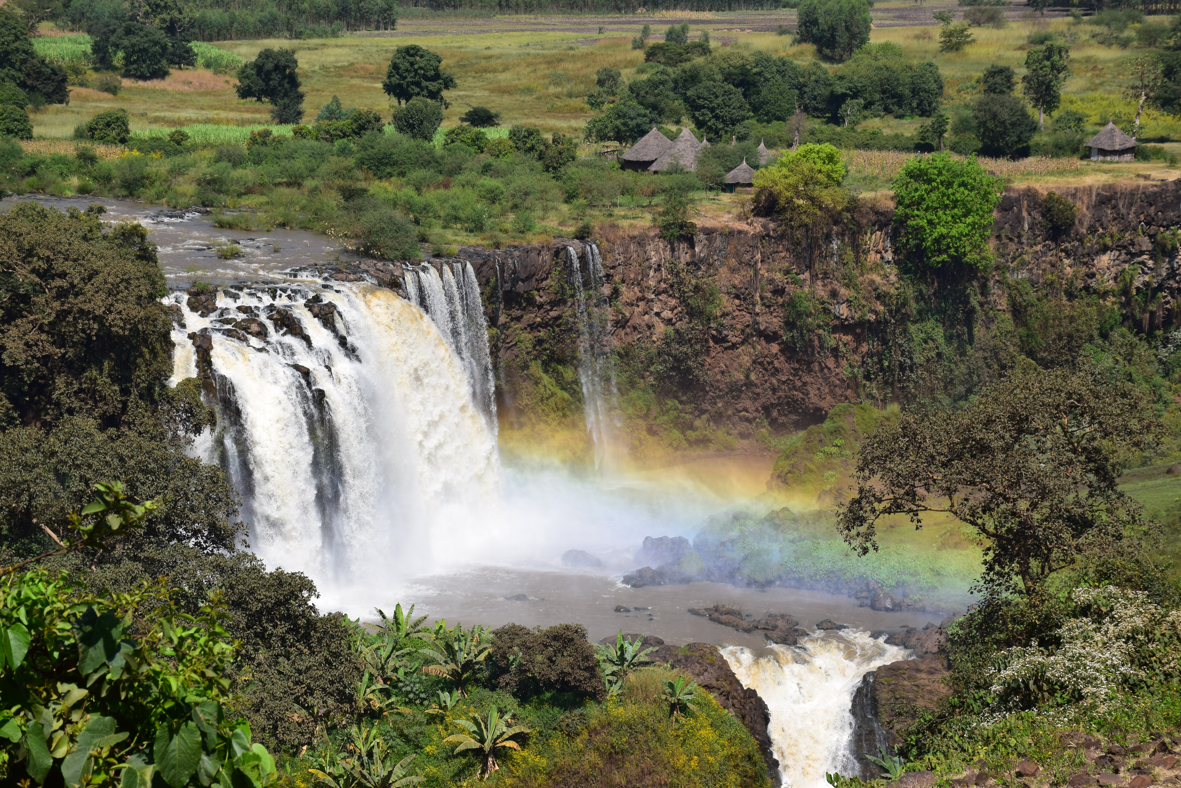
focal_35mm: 99
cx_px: 590
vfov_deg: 13.8
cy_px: 394
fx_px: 3247
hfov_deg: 20.6
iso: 250
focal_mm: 66
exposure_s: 1/500
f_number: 11
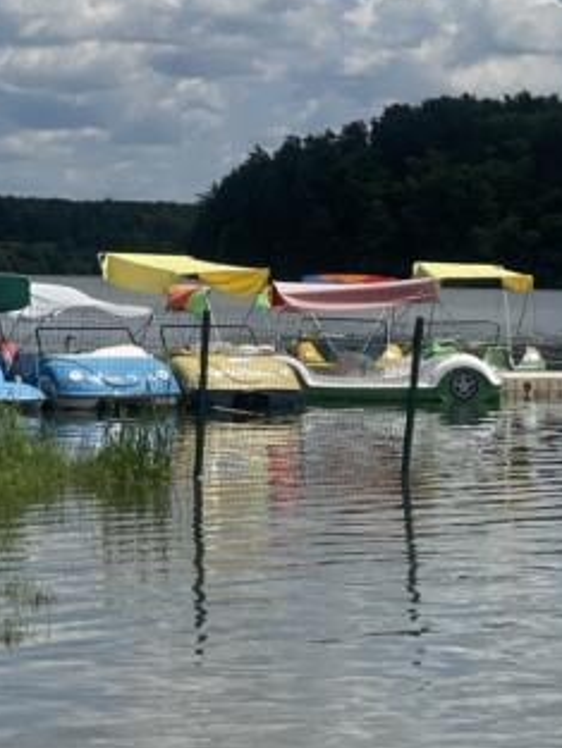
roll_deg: +0.0
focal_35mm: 129
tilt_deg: +6.2
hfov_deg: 11.5
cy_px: 37
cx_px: 257
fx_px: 2791
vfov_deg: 15.1
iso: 32
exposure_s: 1/5319
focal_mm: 6
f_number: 2
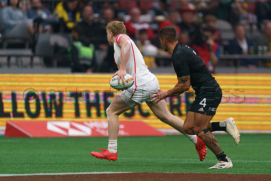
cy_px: 93
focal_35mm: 809
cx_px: 176
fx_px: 6089
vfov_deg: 1.7
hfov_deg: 2.5
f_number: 4
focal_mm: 600
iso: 3200
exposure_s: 1/3200
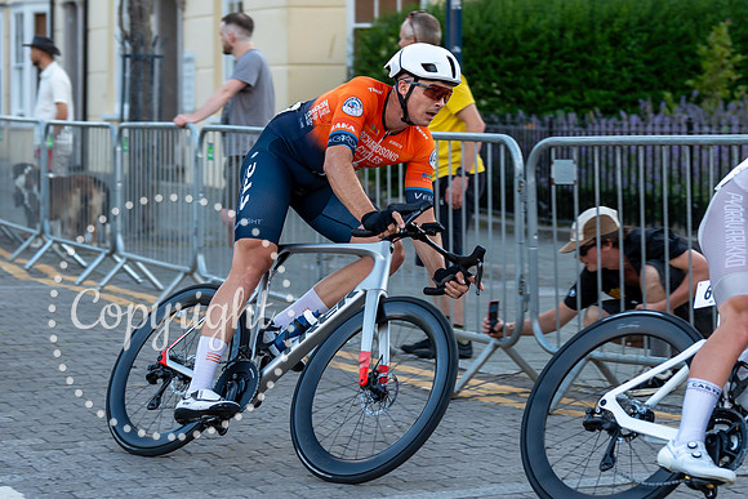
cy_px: 151
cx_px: 436
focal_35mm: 111
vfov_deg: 12.3
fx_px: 2307
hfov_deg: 18.4
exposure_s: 1/800
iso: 400
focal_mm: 72
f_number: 3.2
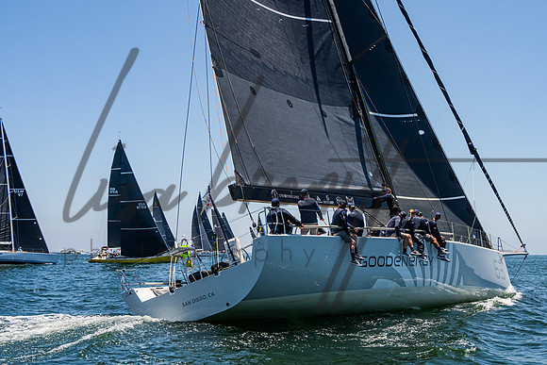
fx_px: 827
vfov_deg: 24.9
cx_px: 343
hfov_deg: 36.4
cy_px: 187
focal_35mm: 54
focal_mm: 43
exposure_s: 1/2500
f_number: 8
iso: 500
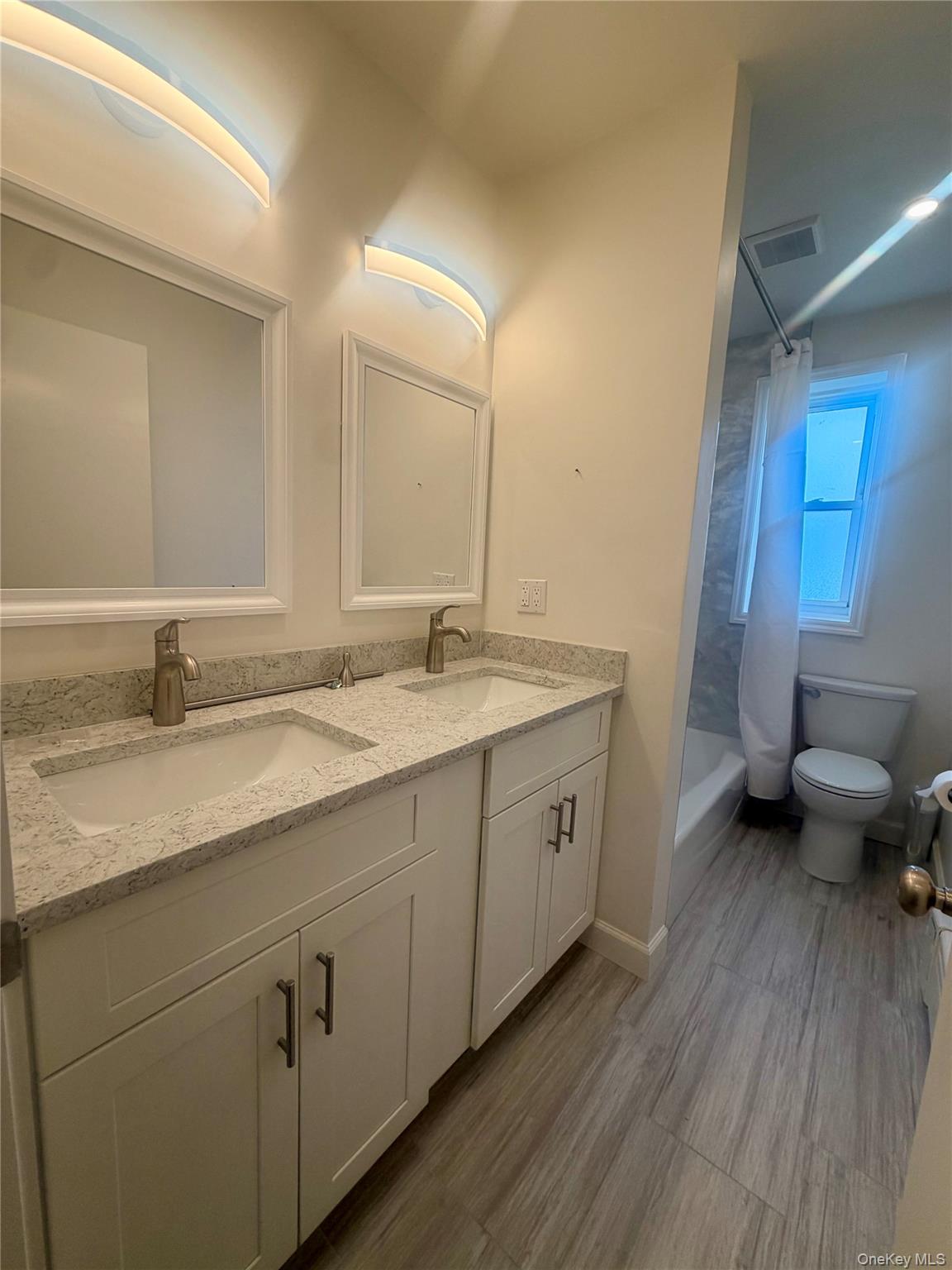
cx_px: 476
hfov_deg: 85.7
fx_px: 513
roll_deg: -3.6
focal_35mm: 14
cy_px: 635
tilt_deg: -8.6
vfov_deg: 102.1
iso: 64
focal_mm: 2.22
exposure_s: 1/120
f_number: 2.2
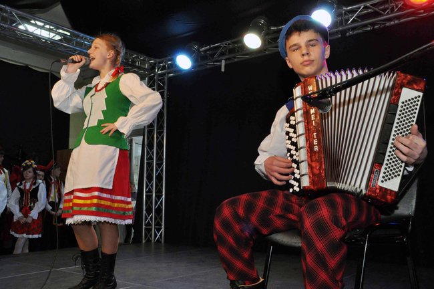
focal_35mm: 33
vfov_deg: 39.9
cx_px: 217
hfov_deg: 57.3
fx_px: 397
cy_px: 144
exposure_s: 1/60
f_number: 11
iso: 1250
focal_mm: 22
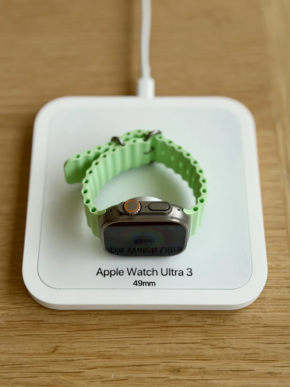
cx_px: 145
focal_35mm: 48
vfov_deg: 39.7
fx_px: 536
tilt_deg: -61.4
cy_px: 194
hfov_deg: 30.3
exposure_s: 1/2146
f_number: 1.78
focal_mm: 6.76
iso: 64
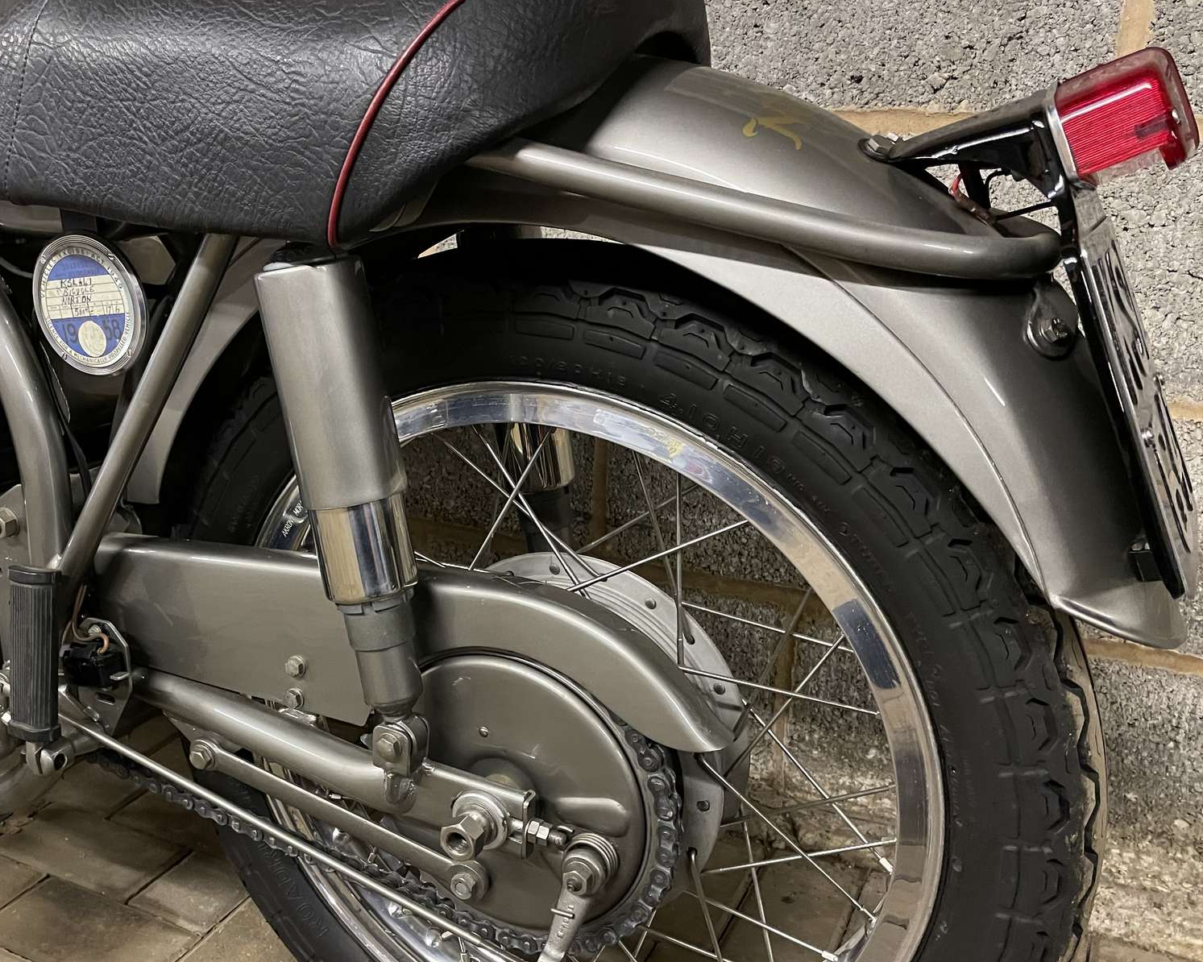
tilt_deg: -19.7
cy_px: 574
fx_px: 1210
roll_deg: +0.9
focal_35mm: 34
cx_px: 490
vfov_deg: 43.2
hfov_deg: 52.5
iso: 500
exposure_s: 1/25
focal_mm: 4.2
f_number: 1.6
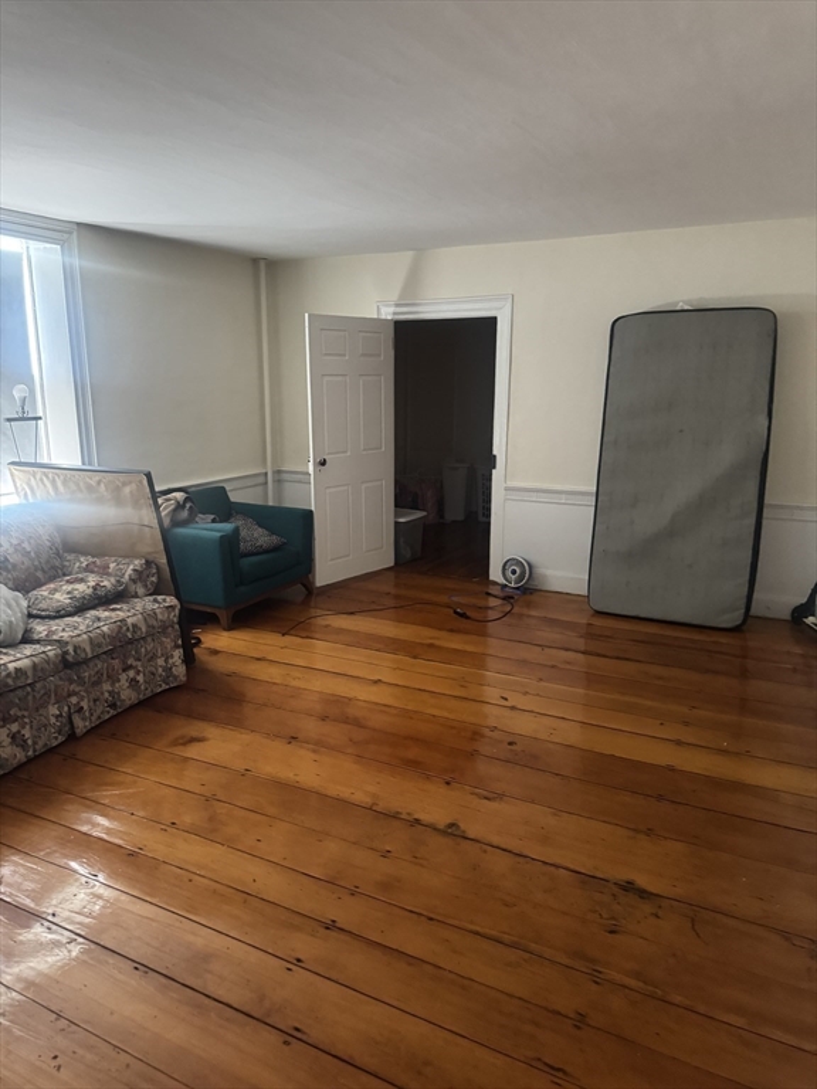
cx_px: 408
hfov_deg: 56.8
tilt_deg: -13.1
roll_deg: +0.9
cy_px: 544
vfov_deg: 71.6
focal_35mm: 24
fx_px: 755
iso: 800
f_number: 1.78
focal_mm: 6.76
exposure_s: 1/40
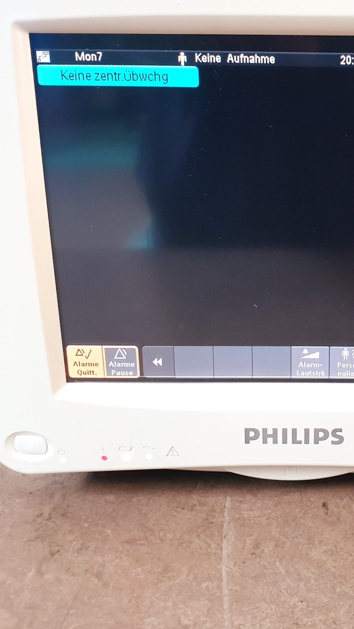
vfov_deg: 45.3
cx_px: 336
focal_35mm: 45
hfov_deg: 25.5
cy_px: 261
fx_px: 751
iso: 400
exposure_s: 1/50
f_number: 2.4
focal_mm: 4.3
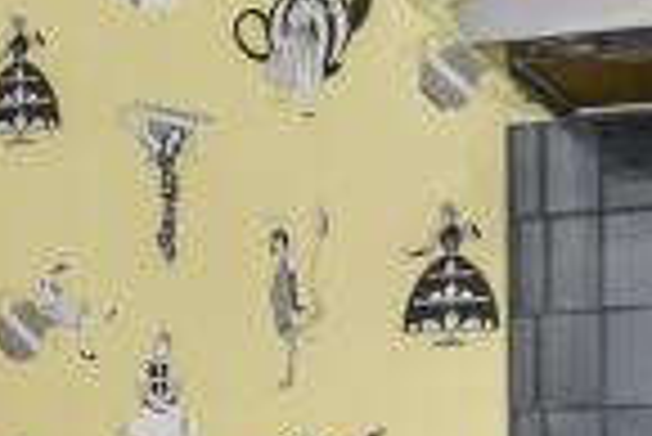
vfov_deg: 12.6
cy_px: 519
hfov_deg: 18.8
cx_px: 27
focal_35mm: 106
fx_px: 1922
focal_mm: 10
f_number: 8
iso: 640
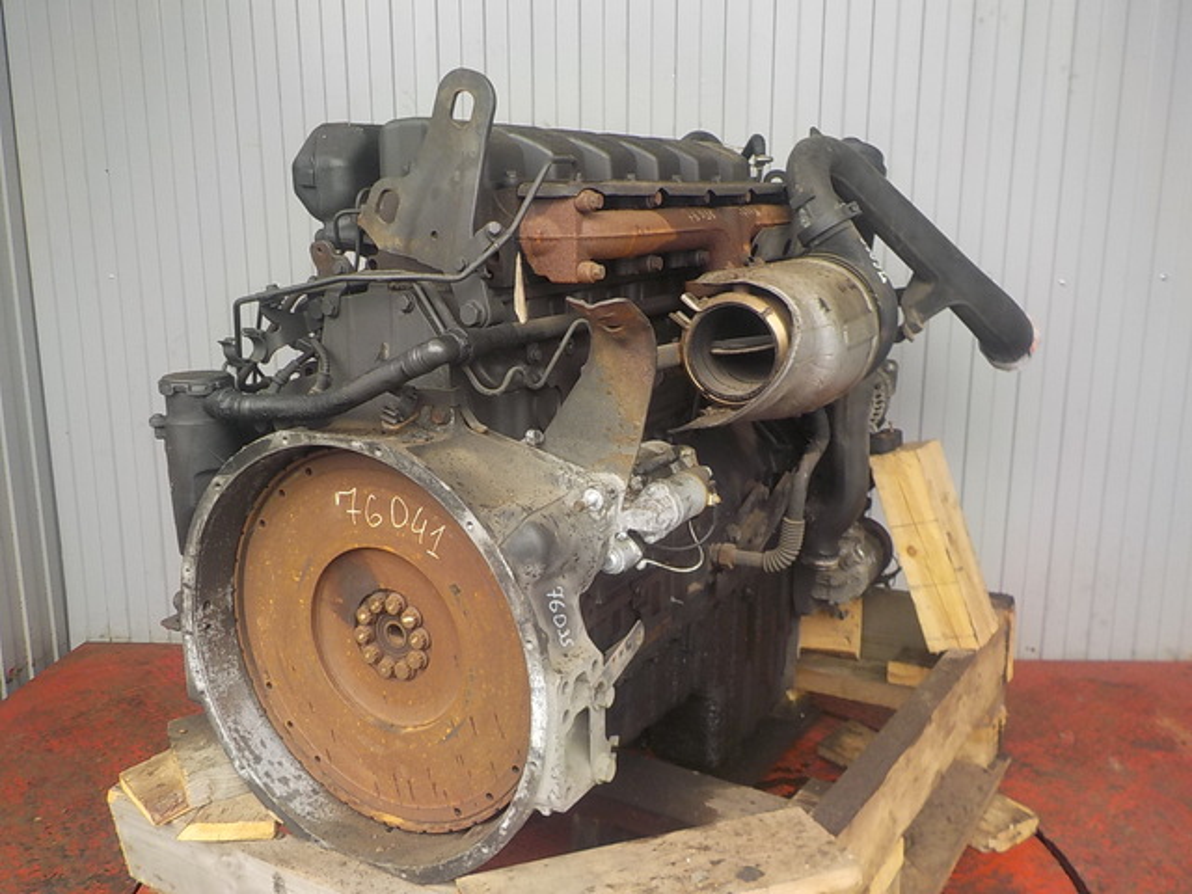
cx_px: 596
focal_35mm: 30
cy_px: 447
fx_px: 1033
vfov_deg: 46.8
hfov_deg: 60.0
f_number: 3.3
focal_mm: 4.1
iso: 125
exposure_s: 1/40
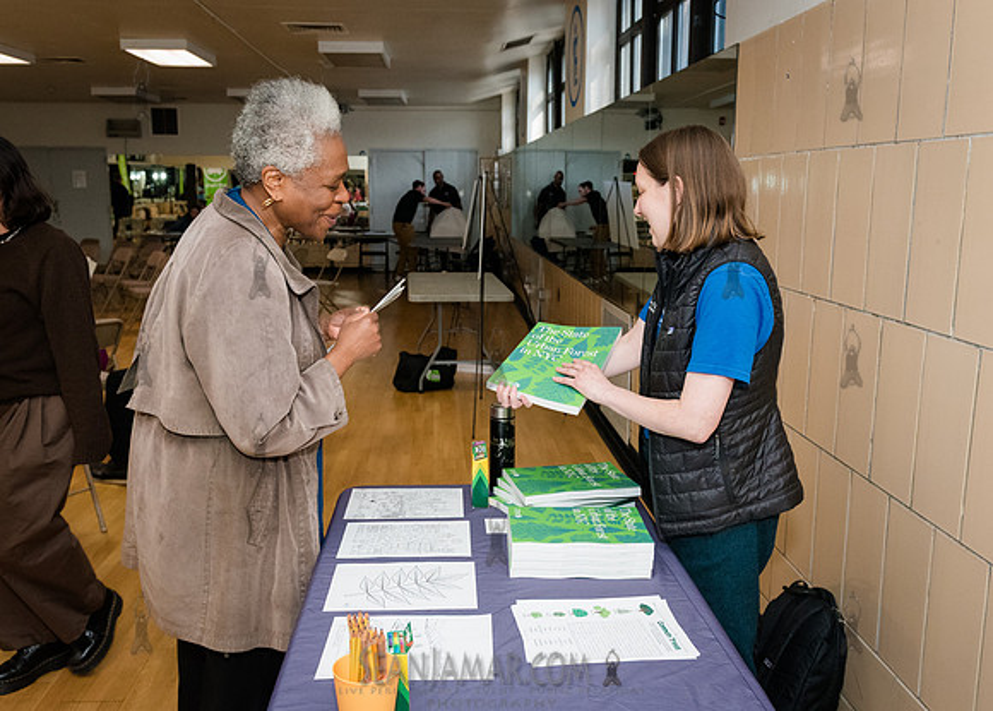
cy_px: 369
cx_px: 497
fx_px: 941
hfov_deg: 55.6
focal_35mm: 33
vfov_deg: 41.3
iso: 4000
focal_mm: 28
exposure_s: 1/250
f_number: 4.5
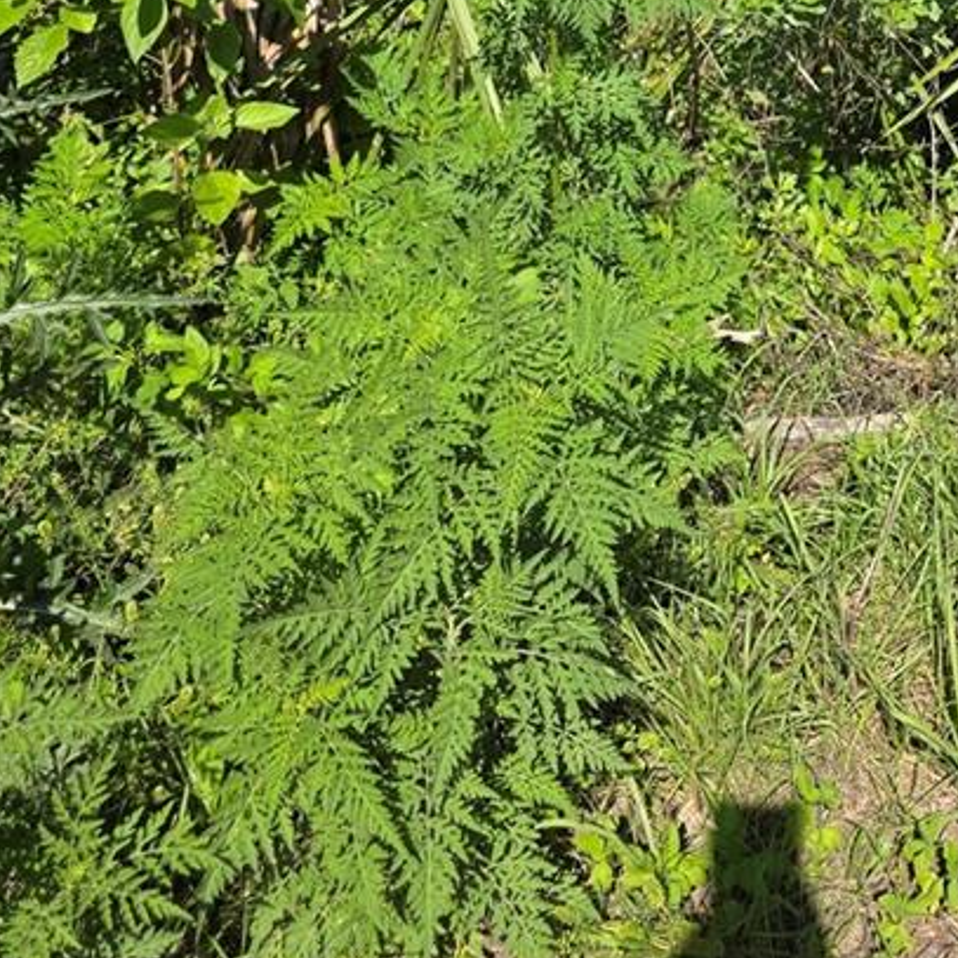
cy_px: -358
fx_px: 1879
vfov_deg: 24.2
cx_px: 861
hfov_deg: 27.6
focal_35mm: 60
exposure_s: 1/3891
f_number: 1.7
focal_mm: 6.3
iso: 80
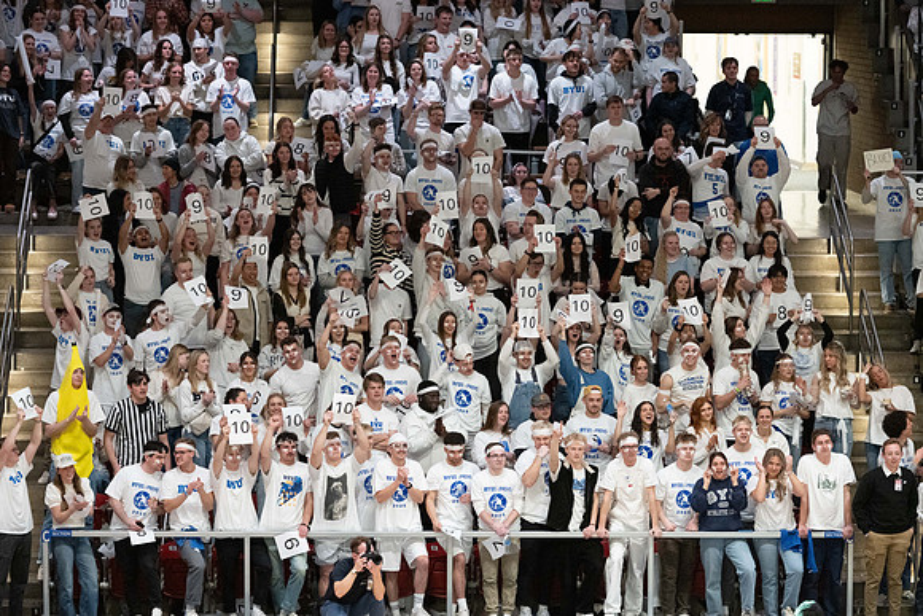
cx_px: 497
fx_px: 3762
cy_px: 327
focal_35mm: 147
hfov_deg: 14.0
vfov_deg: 9.4
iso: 3200
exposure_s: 1/500
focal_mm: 135
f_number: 2.8
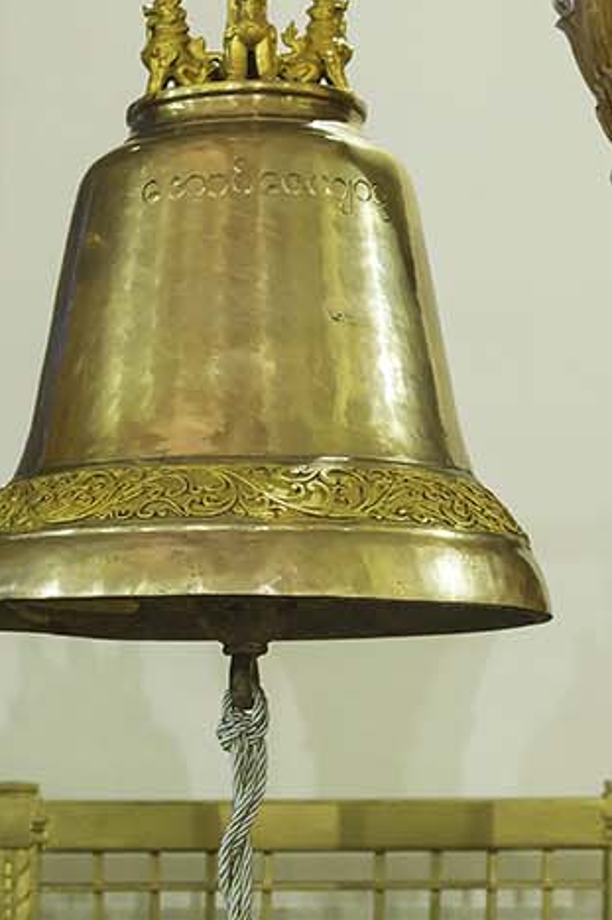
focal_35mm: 105
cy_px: 1038
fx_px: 2679
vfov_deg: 18.6
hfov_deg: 13.0
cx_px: 266
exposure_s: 1/200
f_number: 4.5
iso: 2800
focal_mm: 34
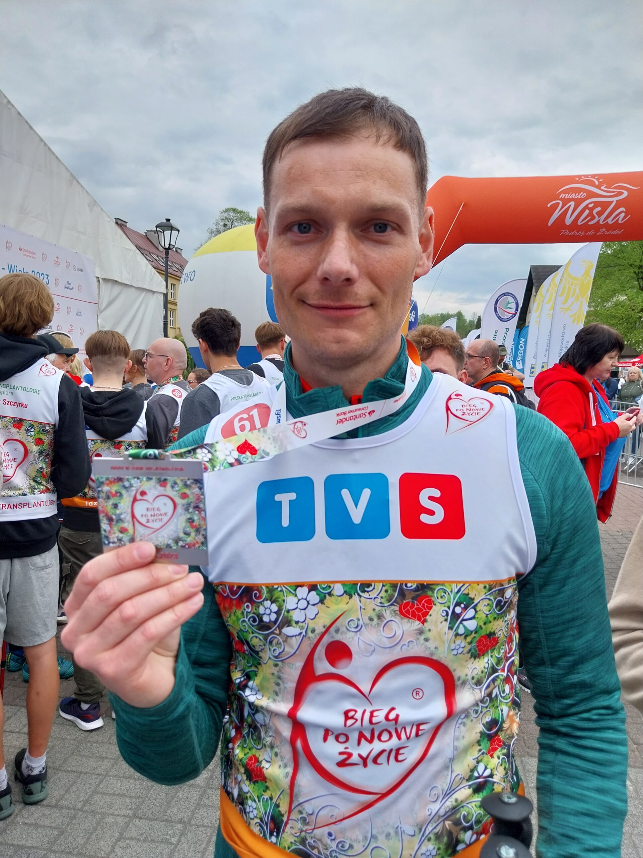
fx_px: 644
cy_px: 429
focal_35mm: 26
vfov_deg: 67.3
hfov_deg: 53.1
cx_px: 322
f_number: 1.8
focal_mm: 4
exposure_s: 1/156
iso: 25
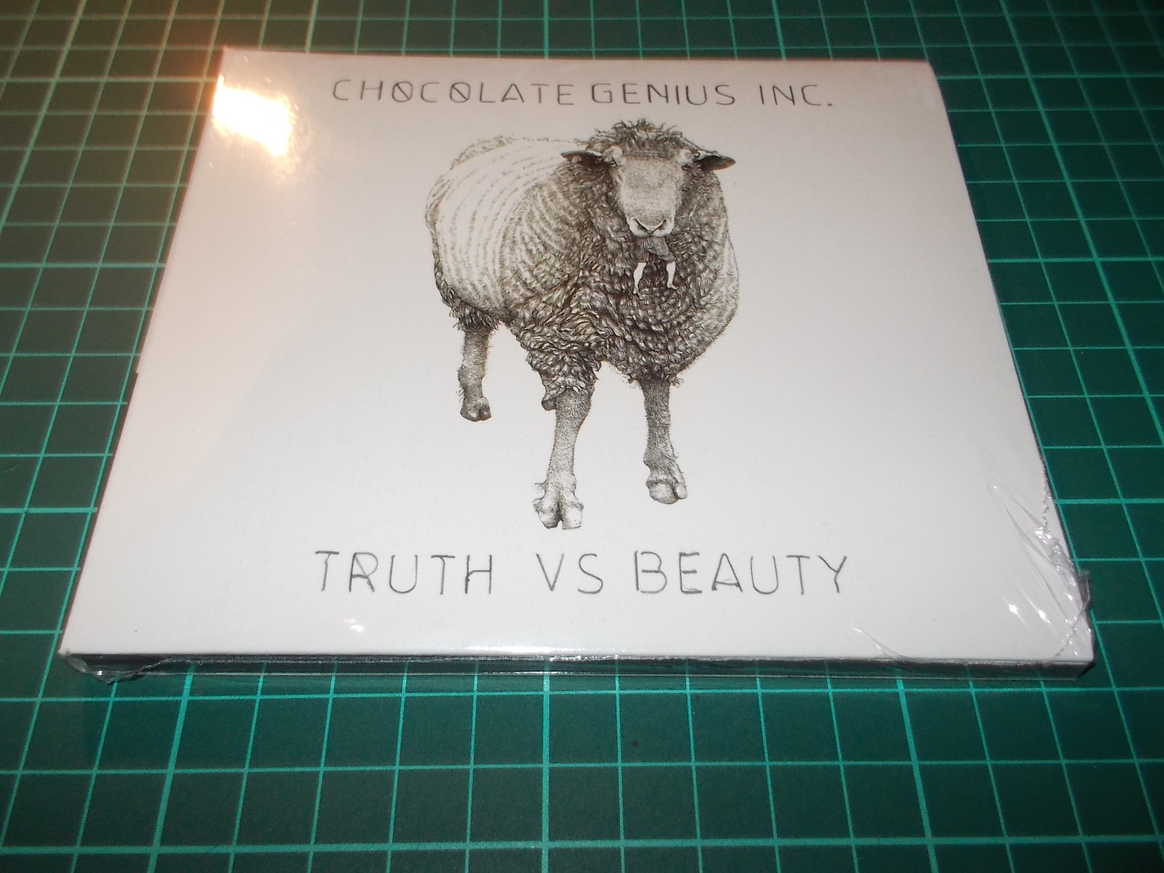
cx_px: 582
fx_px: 975
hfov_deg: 61.7
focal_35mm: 29
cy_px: 436
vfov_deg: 48.2
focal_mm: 4.1
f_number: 3.3
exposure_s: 1/30
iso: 200
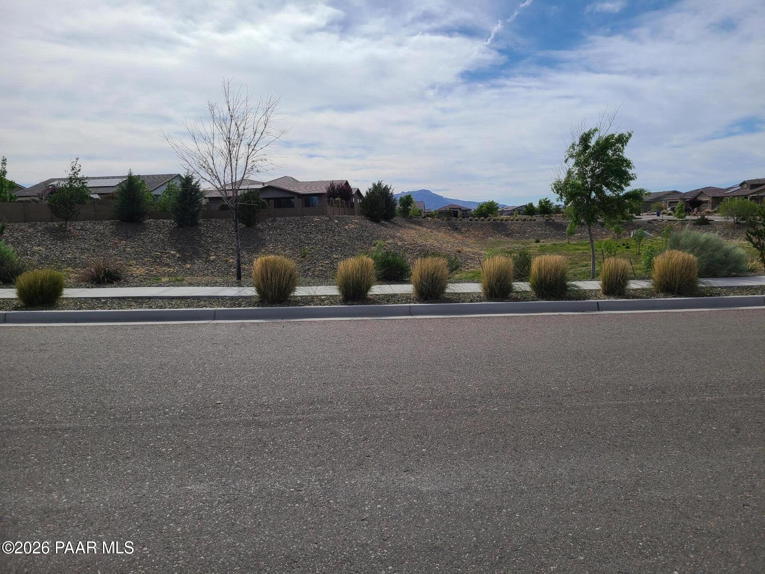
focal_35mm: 26
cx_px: 382
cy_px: 287
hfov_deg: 67.3
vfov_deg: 53.1
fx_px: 575
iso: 40
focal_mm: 5.4
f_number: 1.8
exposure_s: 1/4913
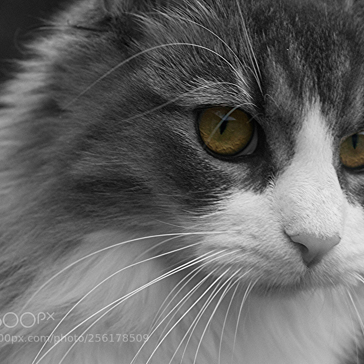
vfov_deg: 16.5
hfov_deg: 16.4
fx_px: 1257
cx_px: 244
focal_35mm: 106
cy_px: 182
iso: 1600
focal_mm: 55
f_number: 7.1
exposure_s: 1/640
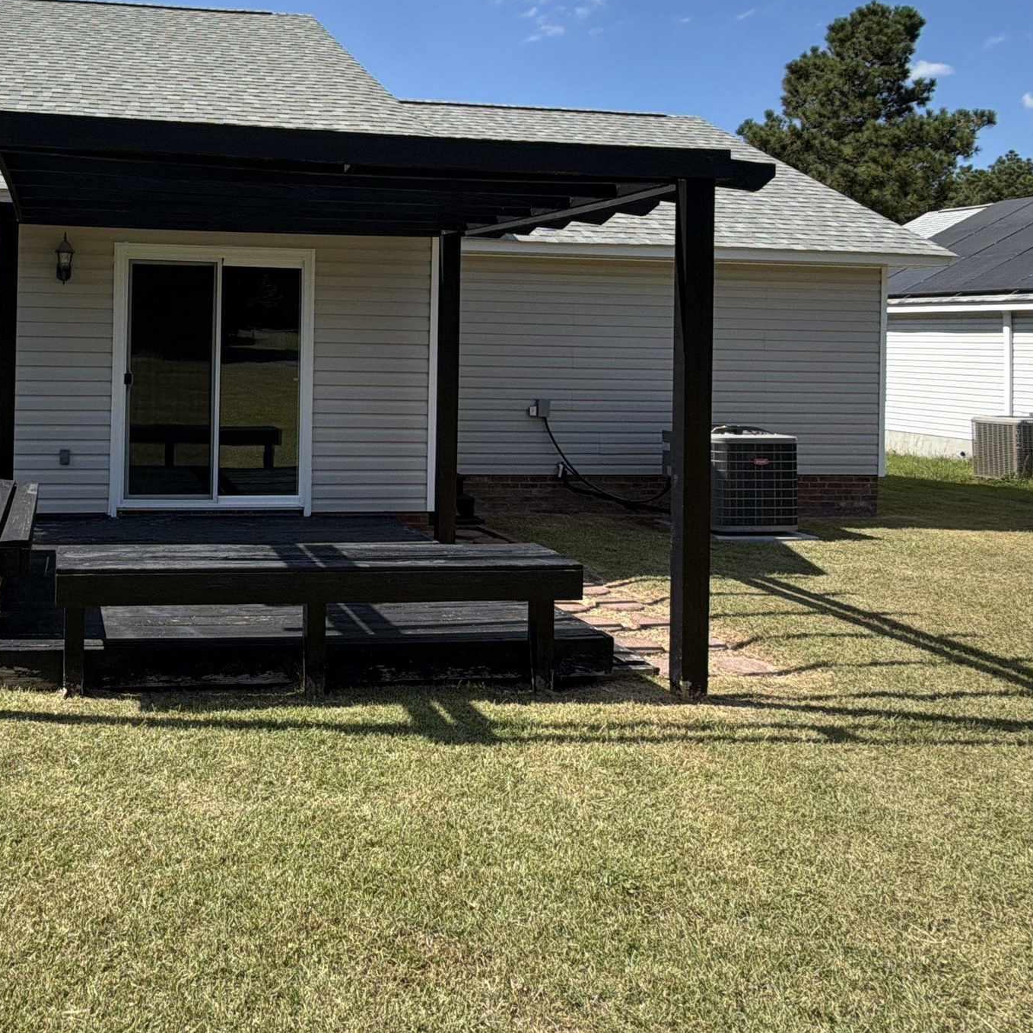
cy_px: 322
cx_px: 189
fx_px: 945
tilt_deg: +0.0
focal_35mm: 28
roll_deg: -0.7
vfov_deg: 55.8
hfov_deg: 53.1
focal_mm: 2.22
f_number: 2.2
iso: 20
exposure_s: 1/770
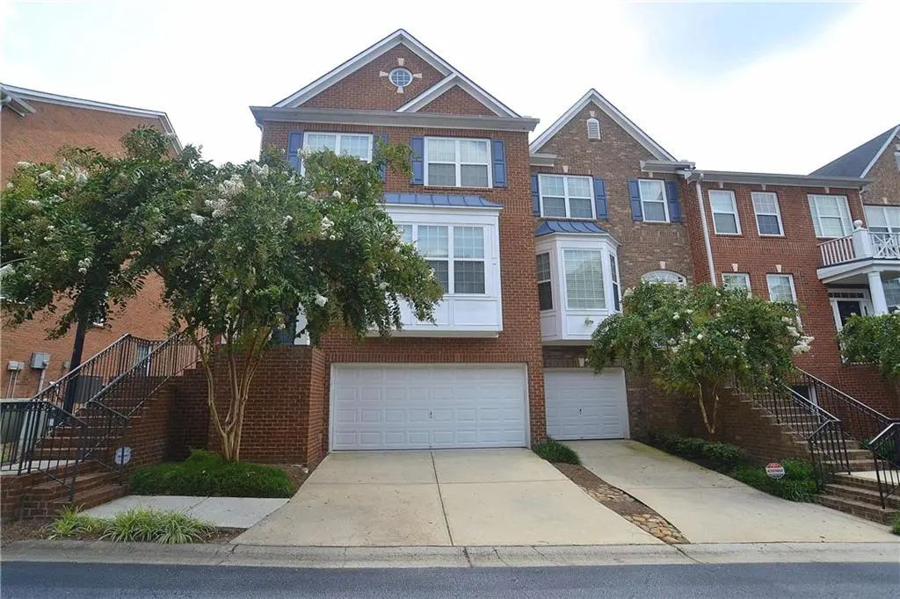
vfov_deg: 72.0
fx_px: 412
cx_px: 450
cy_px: 300
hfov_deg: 95.0
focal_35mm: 16
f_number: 6.3
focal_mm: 11
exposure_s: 1/160
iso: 100
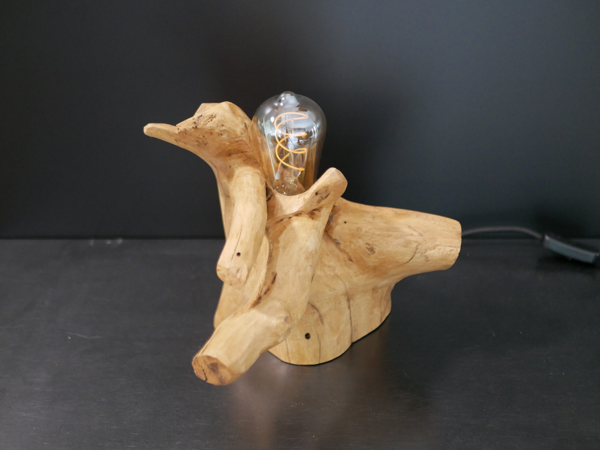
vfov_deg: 29.1
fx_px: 867
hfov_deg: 38.2
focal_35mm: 50
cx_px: 300
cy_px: 225
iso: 1600
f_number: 1.7
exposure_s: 1/60
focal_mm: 25
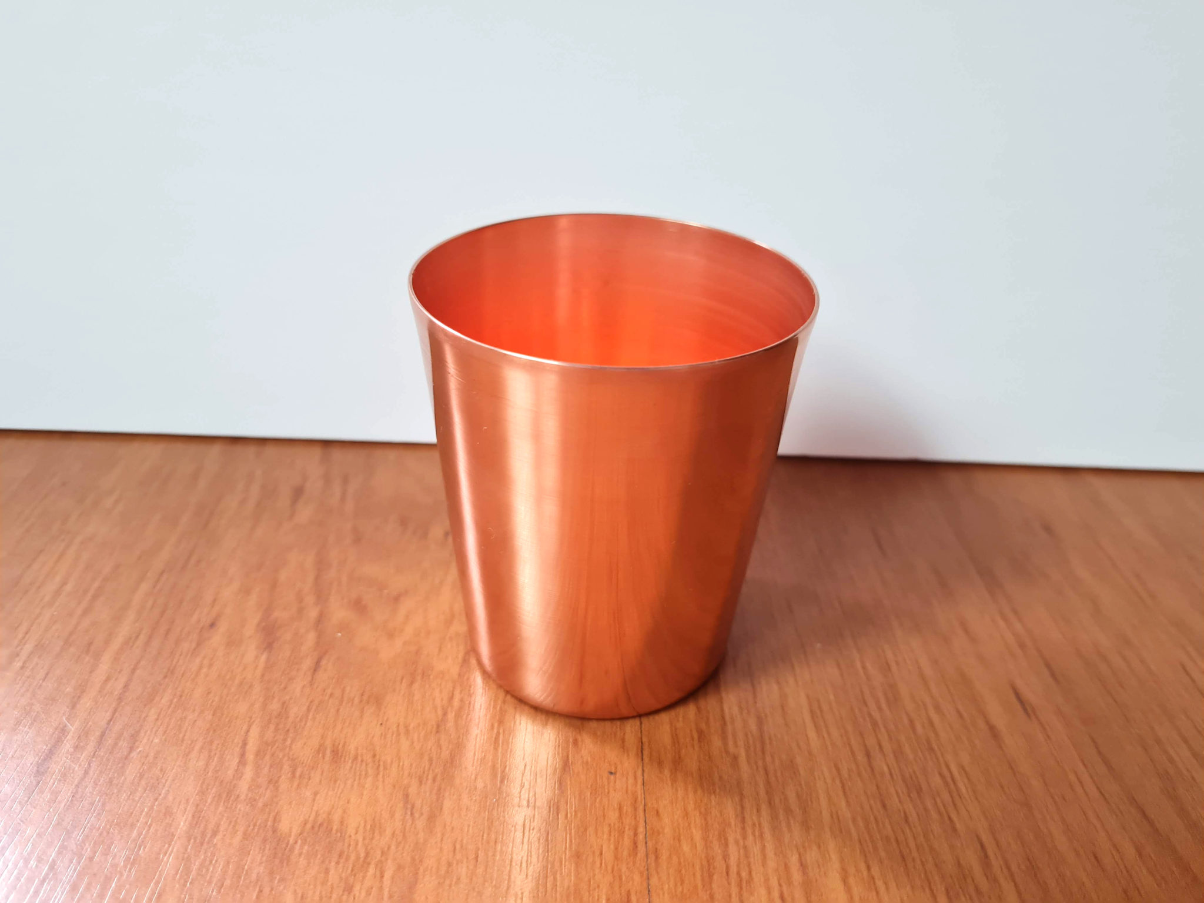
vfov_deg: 53.1
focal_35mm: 26
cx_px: 602
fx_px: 904
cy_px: 452
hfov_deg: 67.3
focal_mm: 5.4
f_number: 1.8
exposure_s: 1/120
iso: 200
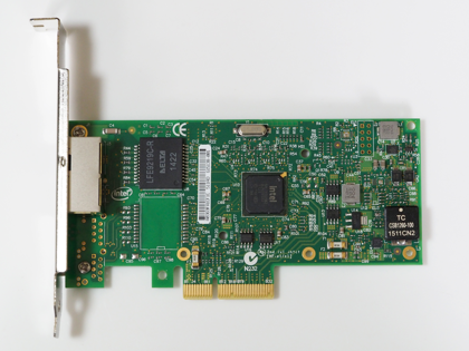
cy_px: 176
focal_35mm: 120
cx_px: 234
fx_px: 1626
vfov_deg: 12.3
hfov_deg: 16.4
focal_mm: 60
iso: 1600
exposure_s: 1/80
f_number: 4
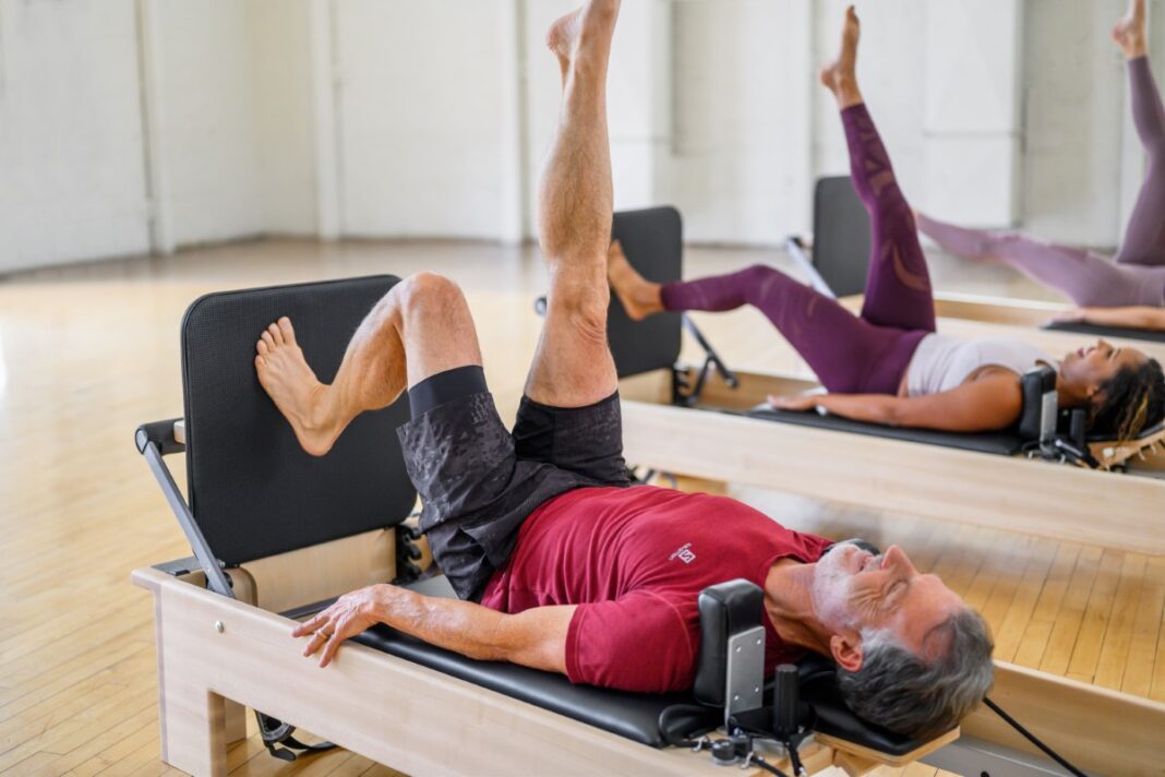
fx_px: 1618
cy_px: 388
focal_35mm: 50
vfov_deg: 27.0
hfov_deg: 39.6
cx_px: 582
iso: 1250
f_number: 2
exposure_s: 1/400
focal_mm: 50
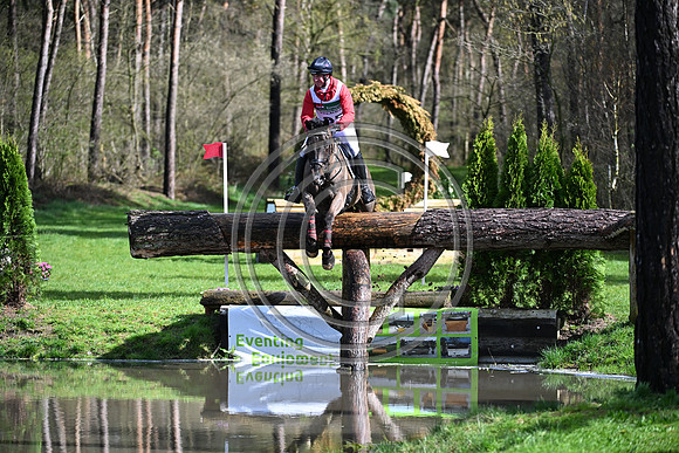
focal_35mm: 220
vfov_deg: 6.2
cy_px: 226
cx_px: 340
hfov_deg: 9.4
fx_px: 4150
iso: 450
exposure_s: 1/1250
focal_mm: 220
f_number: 5.6
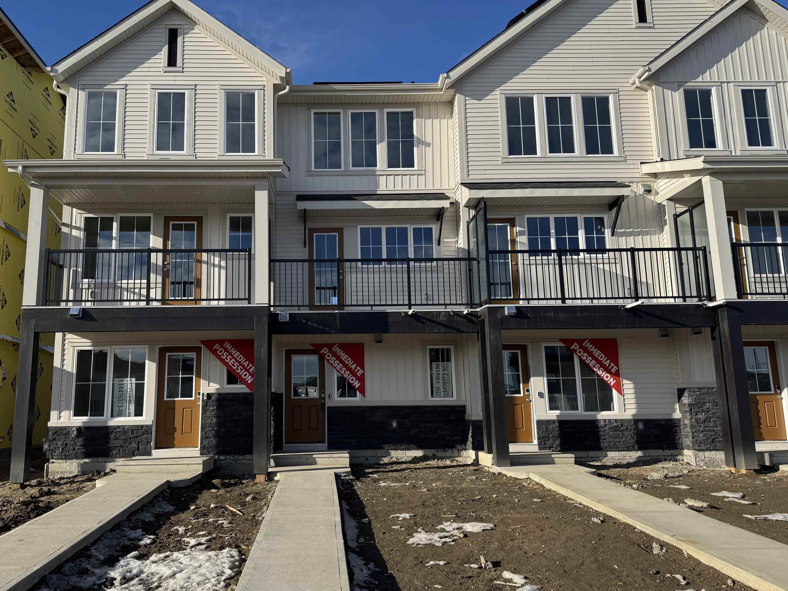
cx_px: 331
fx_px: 637
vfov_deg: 49.7
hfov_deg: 63.1
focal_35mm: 28
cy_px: 297
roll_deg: +0.8
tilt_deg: +8.9
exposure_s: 1/4310
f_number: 1.78
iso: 80
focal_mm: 6.76
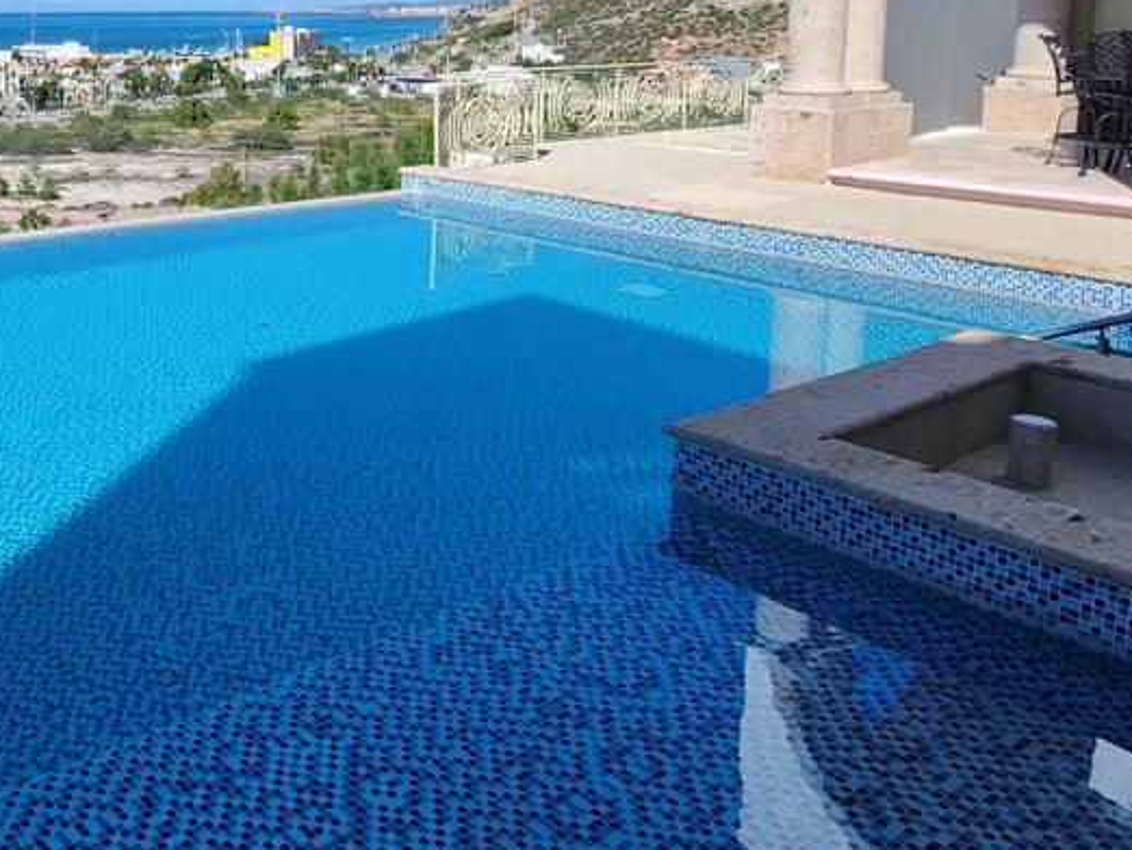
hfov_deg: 48.3
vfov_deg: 39.9
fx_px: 1112
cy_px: 150
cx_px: 112
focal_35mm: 34
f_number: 2.2
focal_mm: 1.74
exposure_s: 1/1225
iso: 32
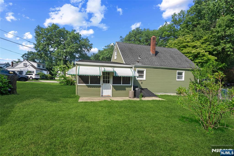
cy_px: 78
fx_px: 104
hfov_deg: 96.7
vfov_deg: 73.8
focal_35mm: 16
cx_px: 117
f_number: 9
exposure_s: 1/100
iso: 250
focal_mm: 16
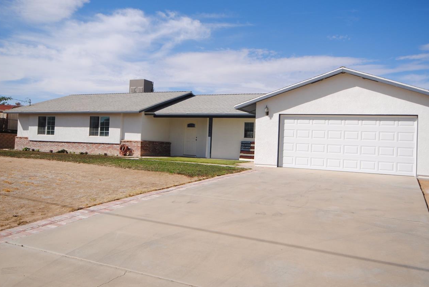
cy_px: 132
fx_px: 382
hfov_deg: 58.7
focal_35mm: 32
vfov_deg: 41.1
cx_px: 223
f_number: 9
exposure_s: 1/320
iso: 100
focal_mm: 18
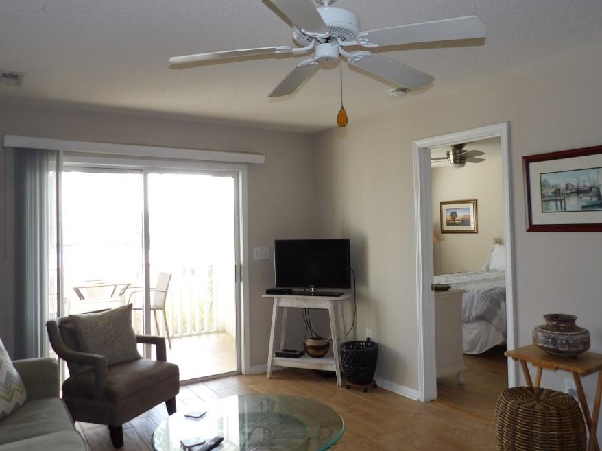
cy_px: 216
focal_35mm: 28
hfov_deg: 63.4
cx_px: 320
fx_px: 487
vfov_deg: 49.7
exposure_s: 1/33
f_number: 3.2
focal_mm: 4.3
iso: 108
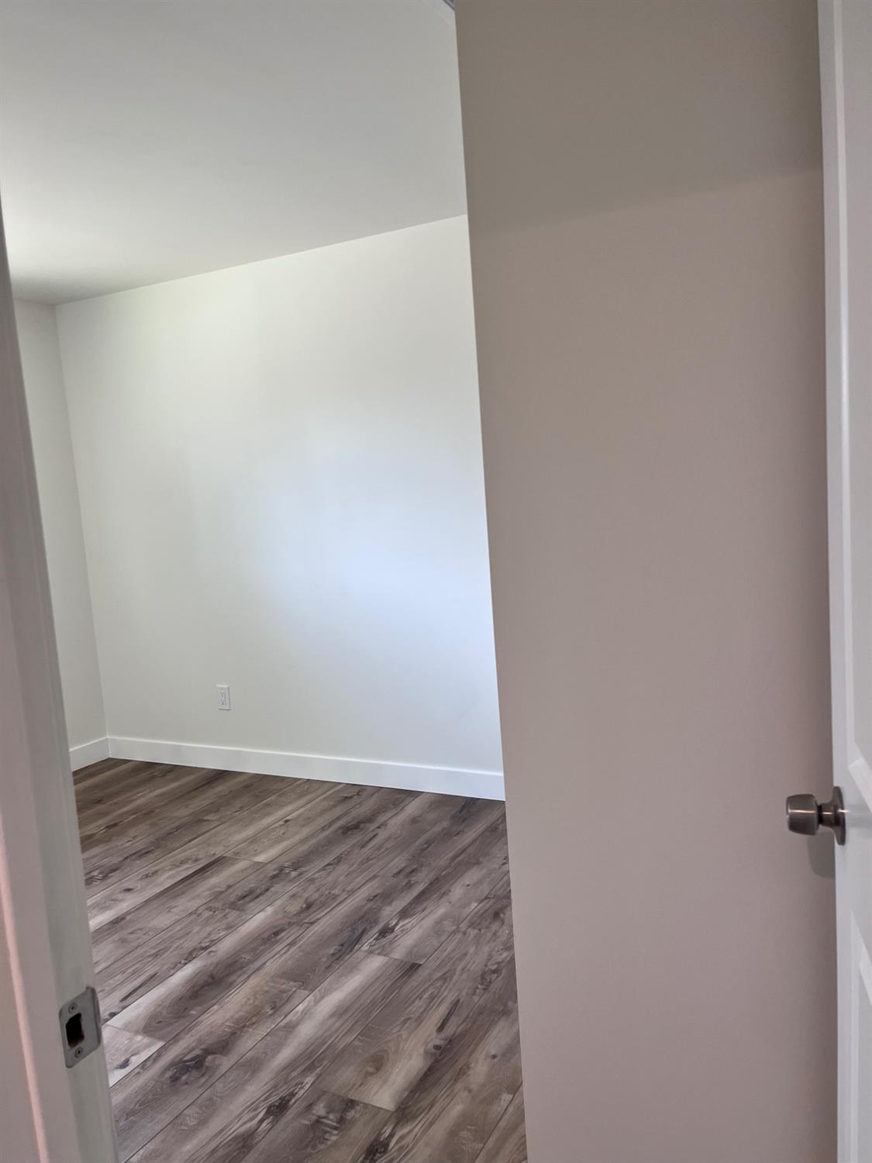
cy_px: 582
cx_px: 436
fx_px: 873
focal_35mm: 26
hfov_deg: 53.1
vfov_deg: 67.3
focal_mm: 5.1
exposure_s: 1/120
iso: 100
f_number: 1.6
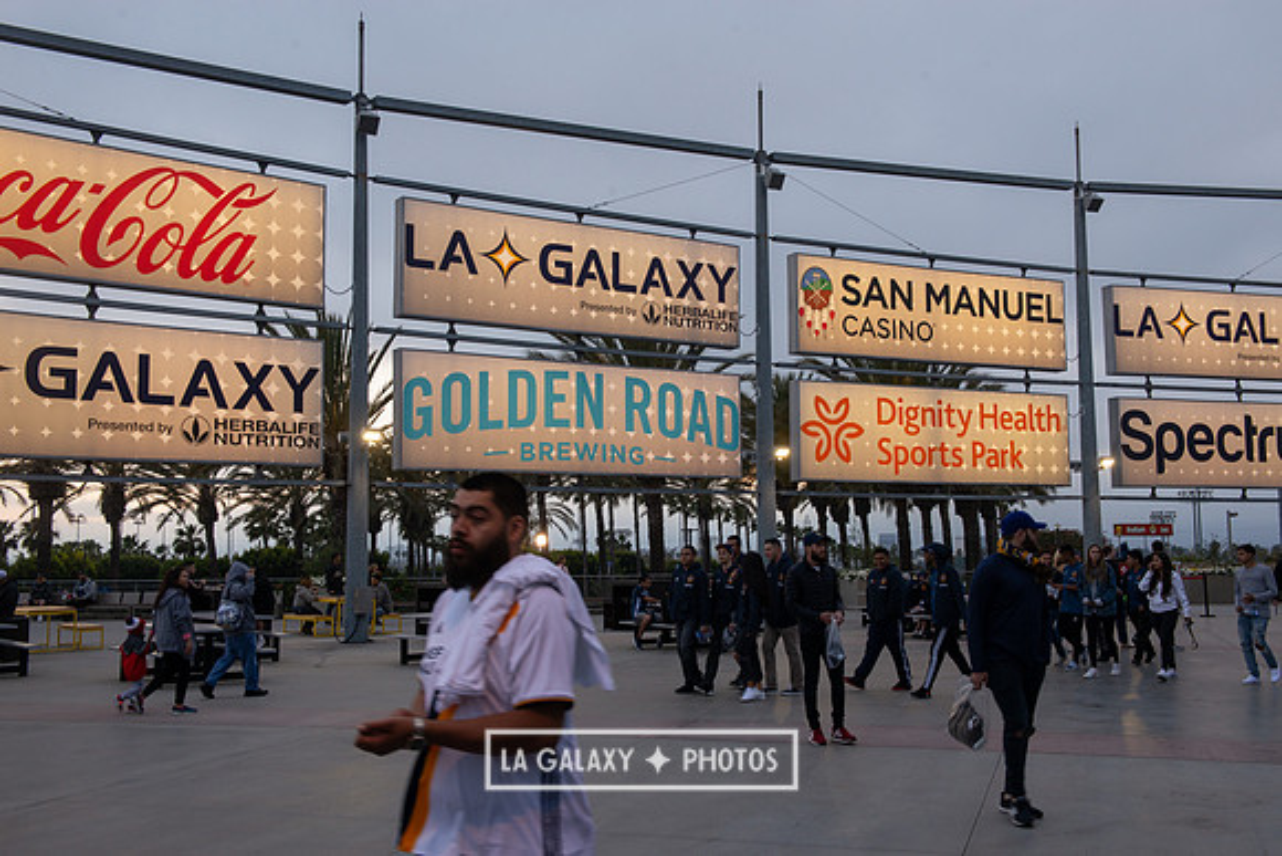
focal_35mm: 38
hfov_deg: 50.7
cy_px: 428
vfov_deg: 35.1
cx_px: 641
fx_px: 1353
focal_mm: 38
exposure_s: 1/80
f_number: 10
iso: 400
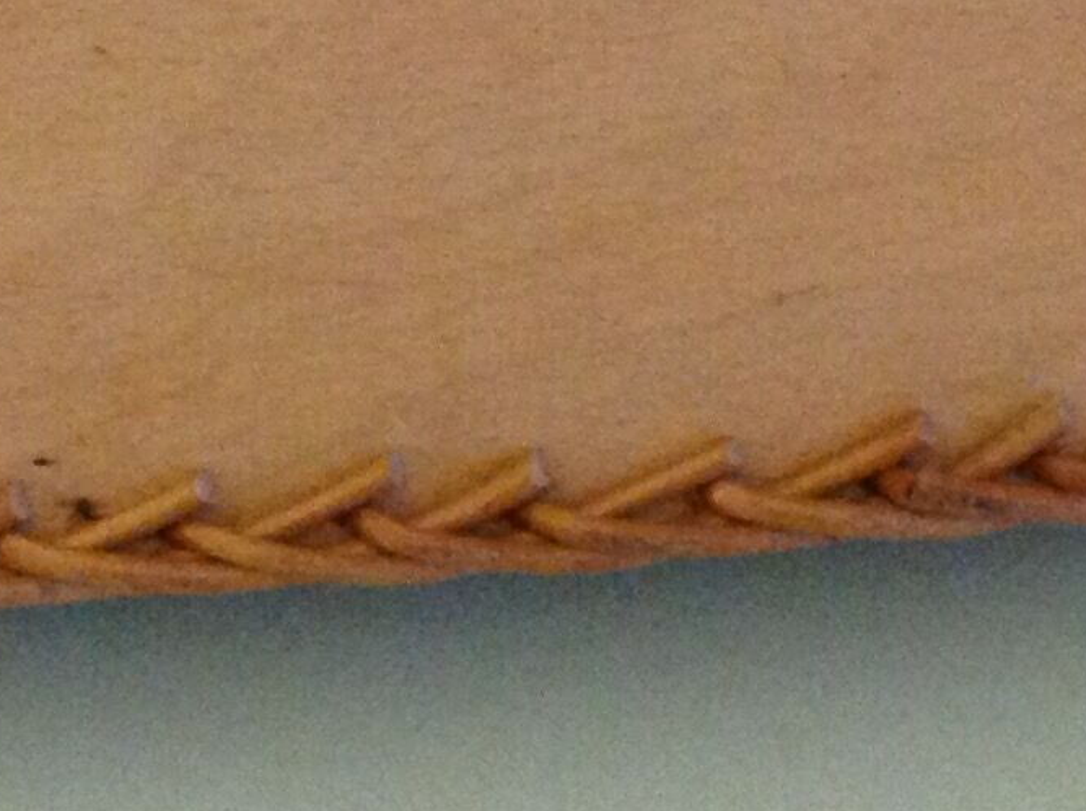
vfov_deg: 10.4
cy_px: -550
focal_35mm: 136
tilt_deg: -32.6
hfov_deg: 14.5
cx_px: 418
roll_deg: -2.2
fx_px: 4260
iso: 400
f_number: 2.4
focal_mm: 4.28
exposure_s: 1/17
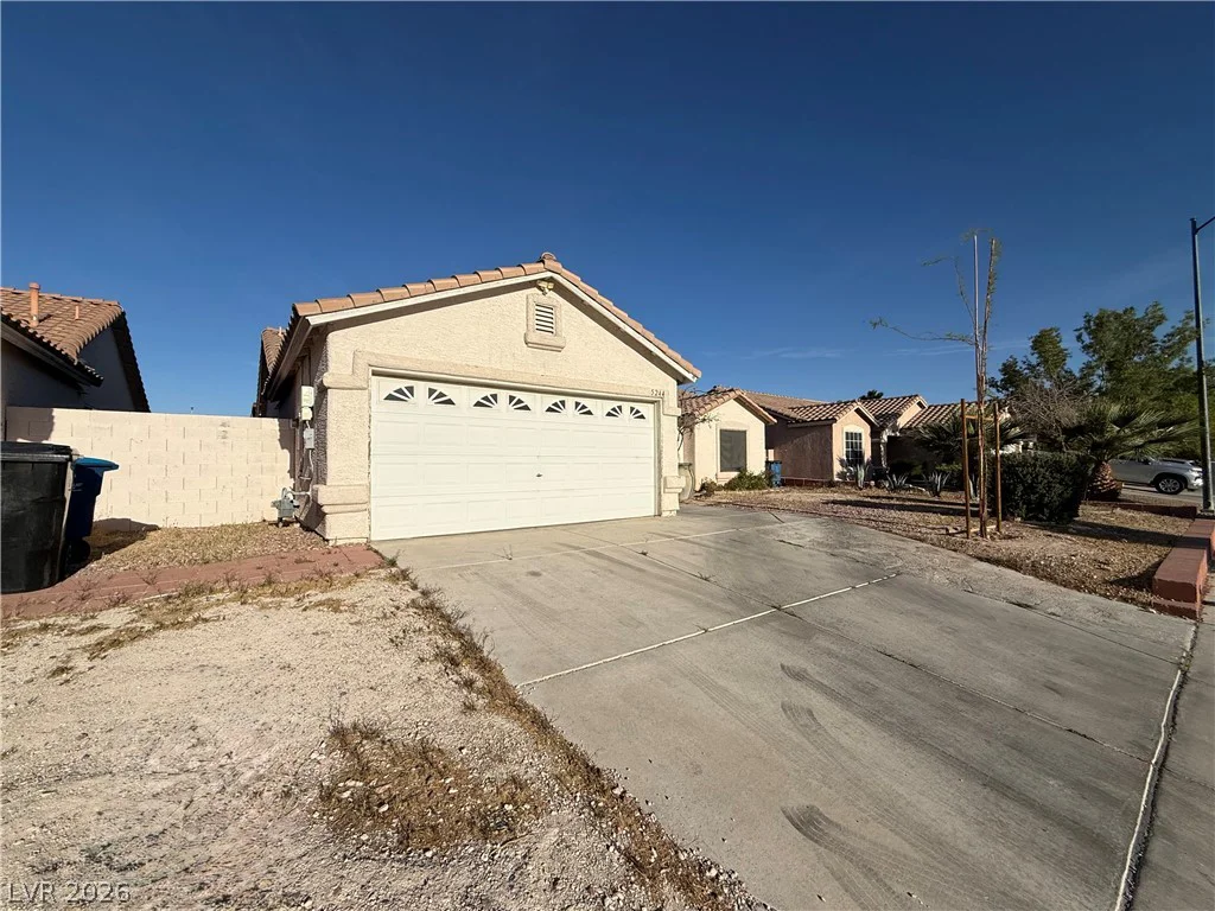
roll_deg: +0.0
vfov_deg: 85.7
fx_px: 491
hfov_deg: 102.1
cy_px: 456
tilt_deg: +2.0
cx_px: 608
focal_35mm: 14
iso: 40
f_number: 2.2
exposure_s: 1/6173
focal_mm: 2.22
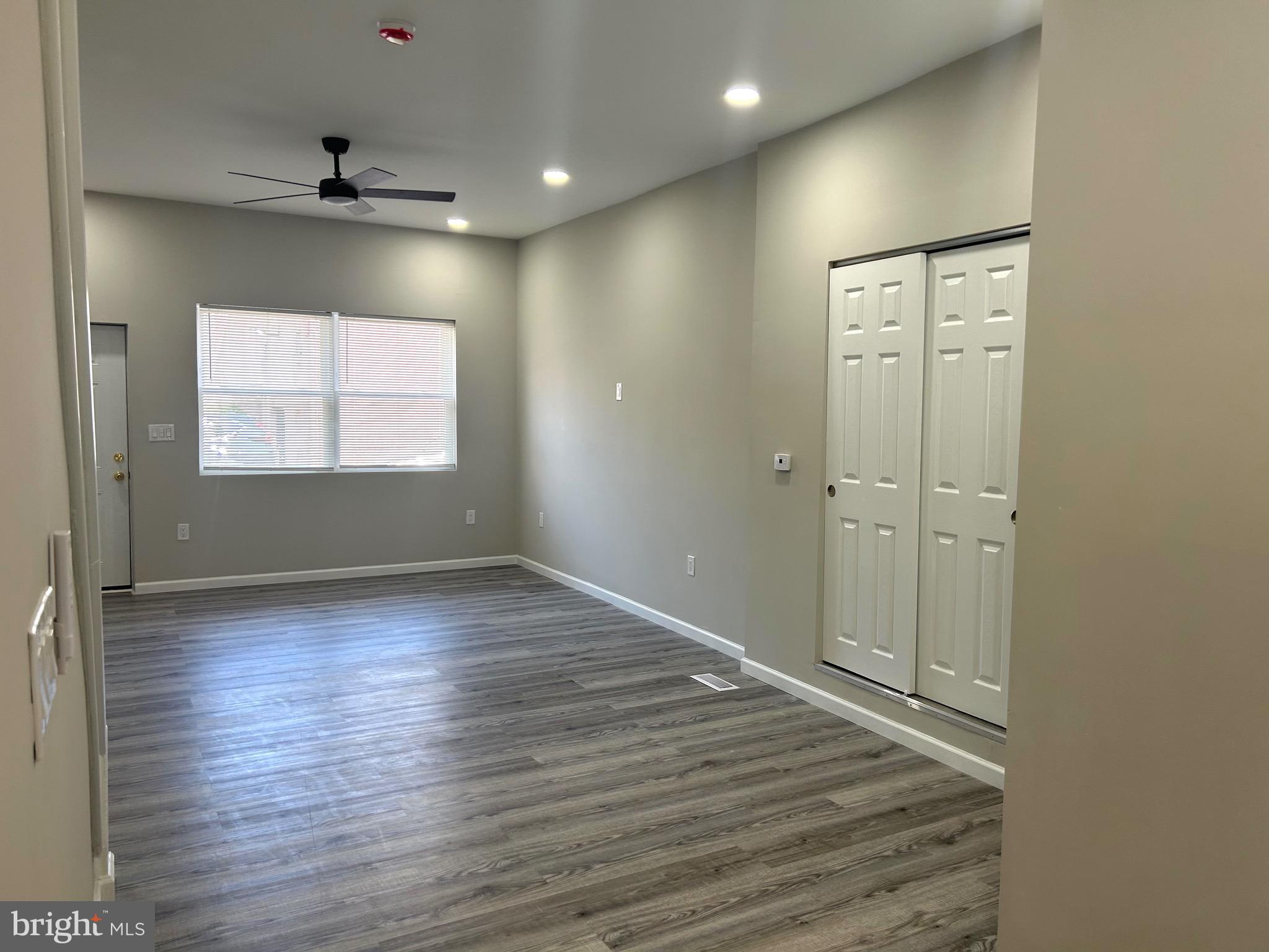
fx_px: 953
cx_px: 634
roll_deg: -0.7
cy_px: 476
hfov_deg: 67.3
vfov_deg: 53.1
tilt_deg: -3.7
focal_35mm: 26
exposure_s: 1/130
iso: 64
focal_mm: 5.7
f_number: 1.5
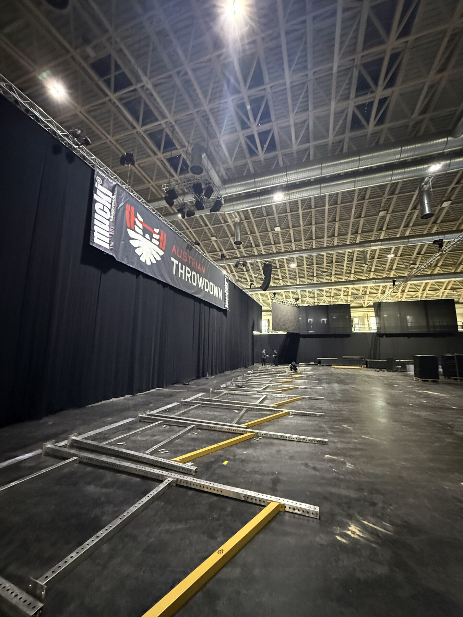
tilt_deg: +10.3
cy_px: 308
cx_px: 232
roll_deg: +0.2
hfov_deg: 85.7
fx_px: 250
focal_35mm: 14
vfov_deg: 102.1
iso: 1250
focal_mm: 2.22
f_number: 2.2
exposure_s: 1/40
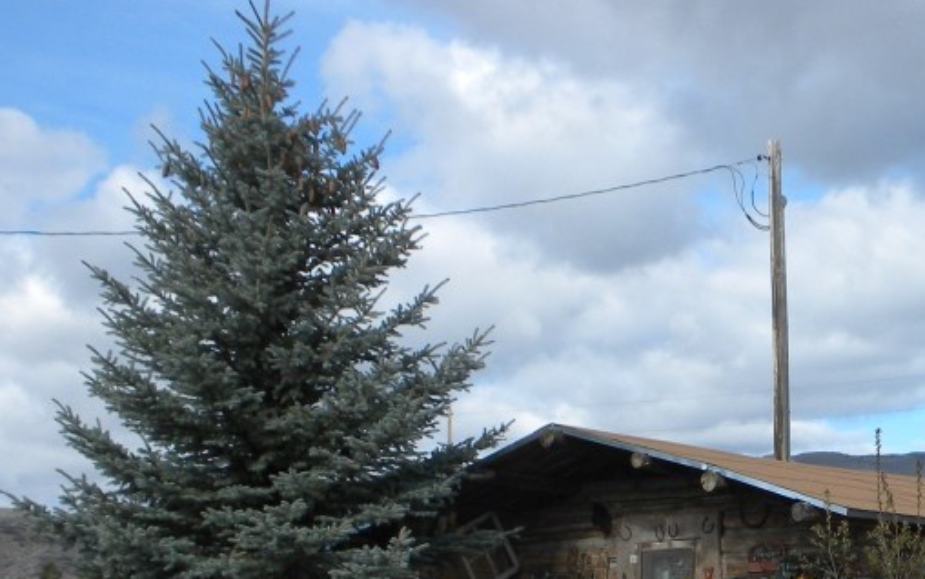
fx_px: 1992
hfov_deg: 25.5
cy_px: 686
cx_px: 798
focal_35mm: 79
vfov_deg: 15.9
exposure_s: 1/92.3
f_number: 10
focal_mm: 6.6
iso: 64
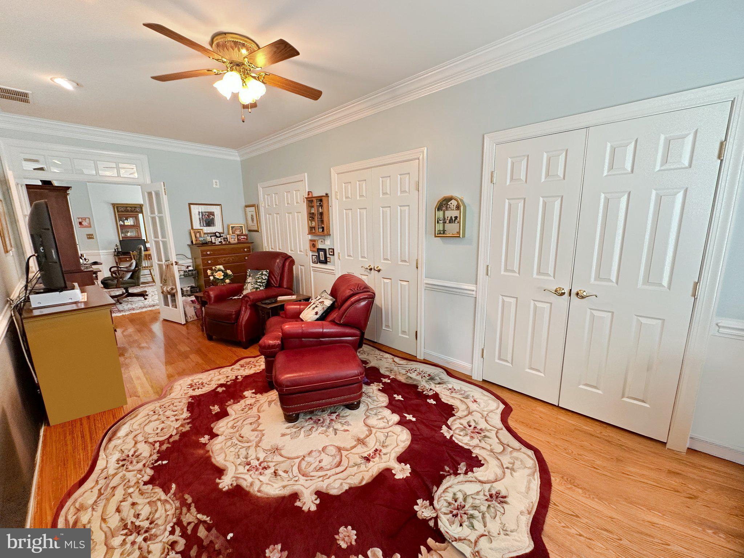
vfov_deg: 85.7
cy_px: 279
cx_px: 372
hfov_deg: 102.1
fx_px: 301
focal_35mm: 14
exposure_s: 1/60
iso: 200
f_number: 2.2
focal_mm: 2.22
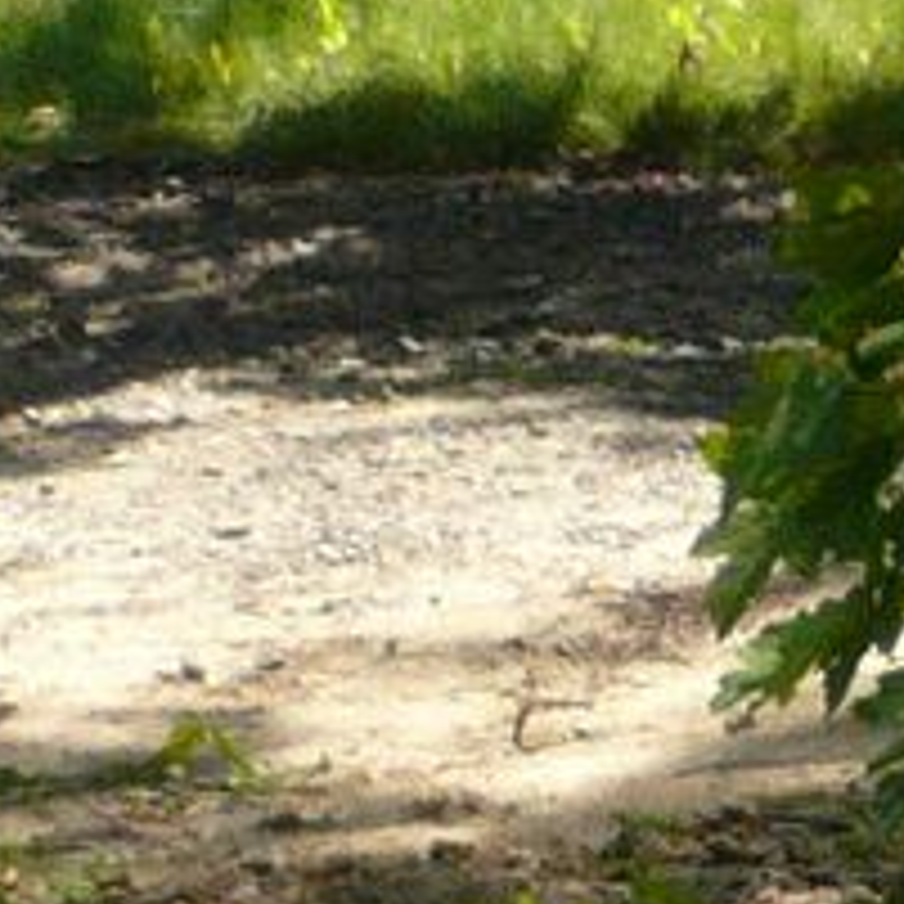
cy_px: 2049
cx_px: 2312
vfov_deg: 8.7
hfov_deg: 8.5
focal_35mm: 185
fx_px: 5466
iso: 100
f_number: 2.8
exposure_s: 1/640
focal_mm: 4.6
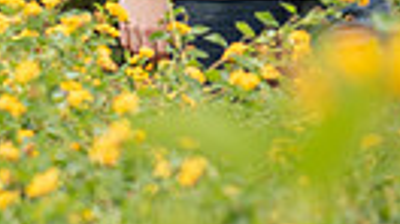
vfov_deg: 3.7
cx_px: 922
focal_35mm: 324
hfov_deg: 6.4
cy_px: -102
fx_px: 3434
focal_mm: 64
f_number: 4
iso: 250
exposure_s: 1/320
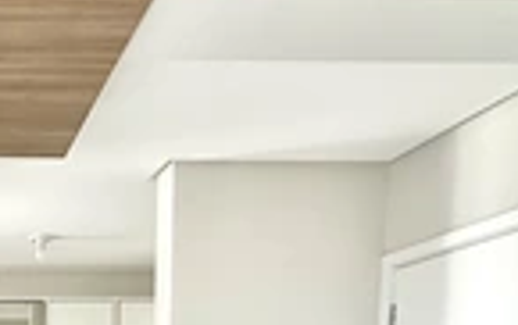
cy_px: 482
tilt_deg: -4.1
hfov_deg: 34.4
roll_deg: +0.4
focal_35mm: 49
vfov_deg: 22.1
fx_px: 693
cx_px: -75
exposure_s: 1/99
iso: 250
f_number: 2.2
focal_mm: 2.22
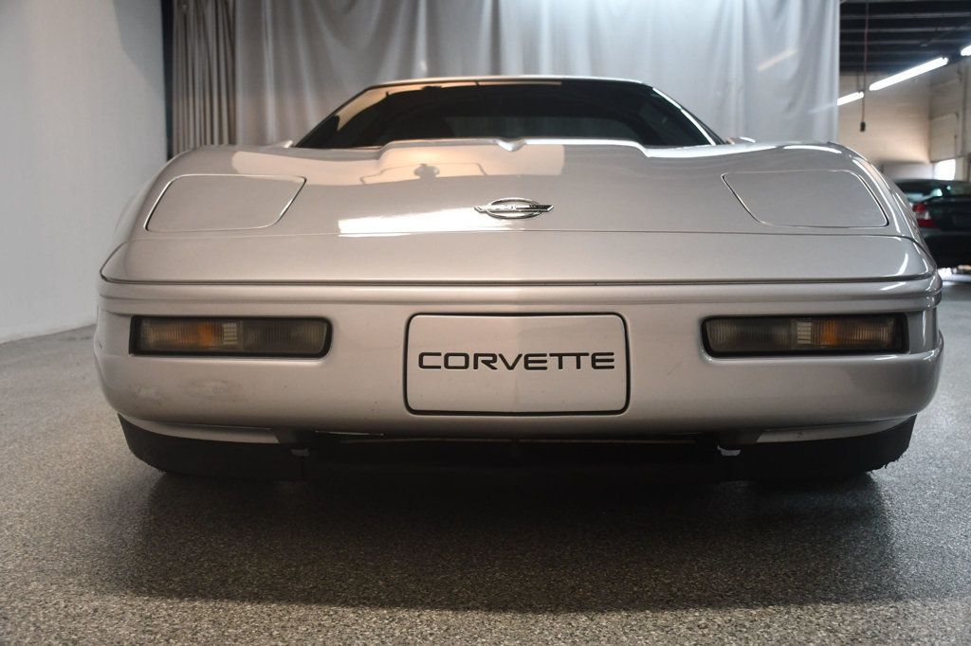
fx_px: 1078
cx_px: 486
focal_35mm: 40
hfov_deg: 48.5
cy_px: 323
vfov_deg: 33.4
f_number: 4
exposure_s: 1/125
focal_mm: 27
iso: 1100
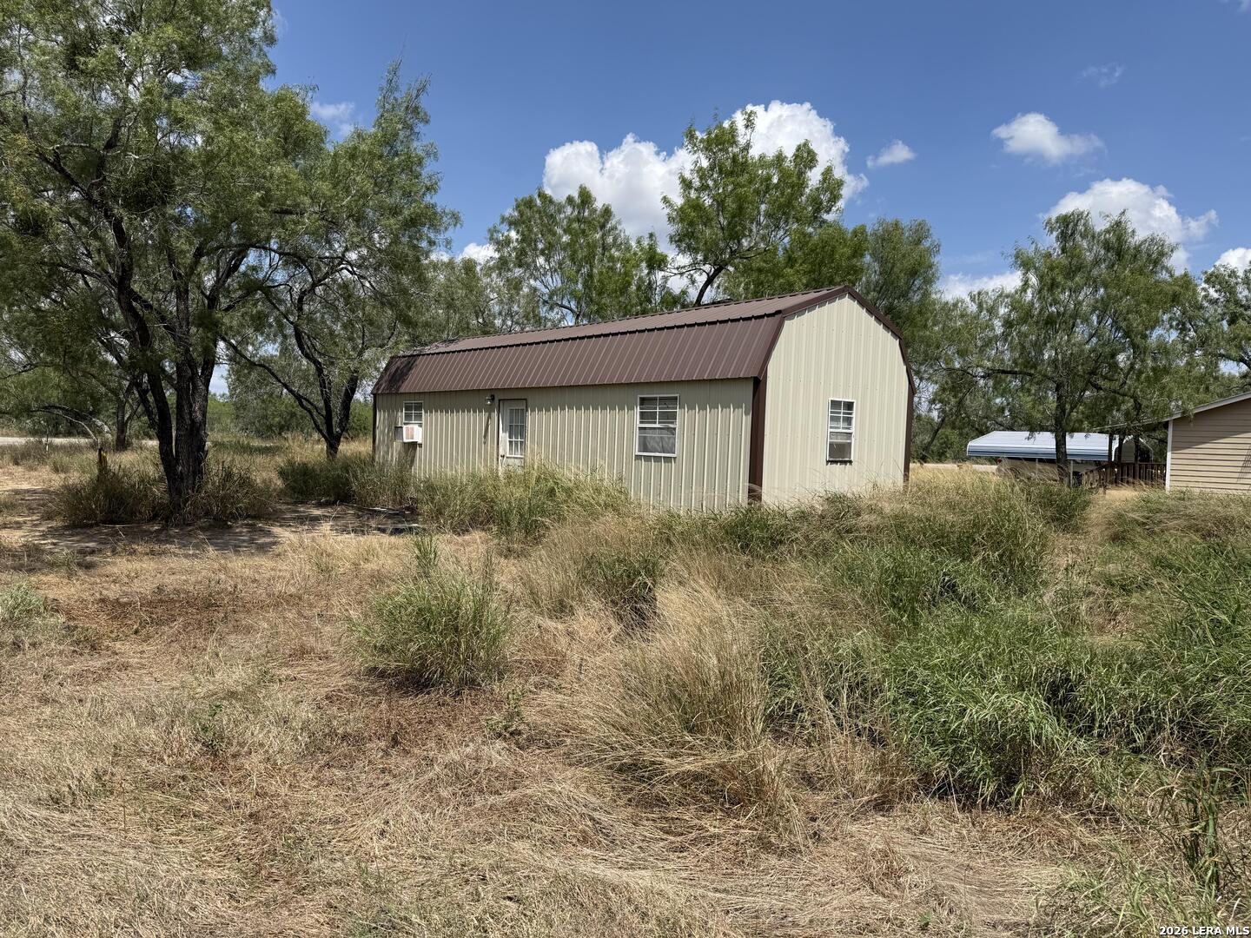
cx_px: 626
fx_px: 867
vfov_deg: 56.8
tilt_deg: -1.8
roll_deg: -1.6
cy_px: 469
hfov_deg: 71.6
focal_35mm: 24
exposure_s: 1/6173
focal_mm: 6.76
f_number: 1.78
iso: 80
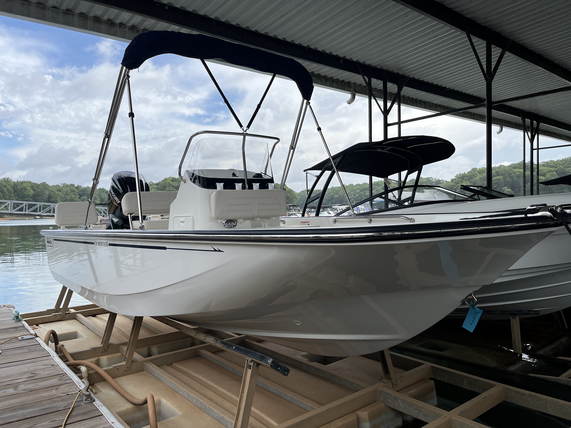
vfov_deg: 53.1
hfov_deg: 67.3
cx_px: 286
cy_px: 214
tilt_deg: -0.8
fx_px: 429
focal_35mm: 26
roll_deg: +1.1
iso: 50
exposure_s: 1/2825
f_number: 1.6
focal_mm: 5.1
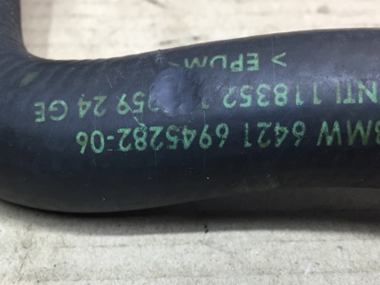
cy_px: 180
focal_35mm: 45
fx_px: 494
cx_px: 160
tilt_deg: -47.8
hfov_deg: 41.9
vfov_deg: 32.0
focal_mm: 4.15
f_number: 2.2
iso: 125
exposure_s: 1/33
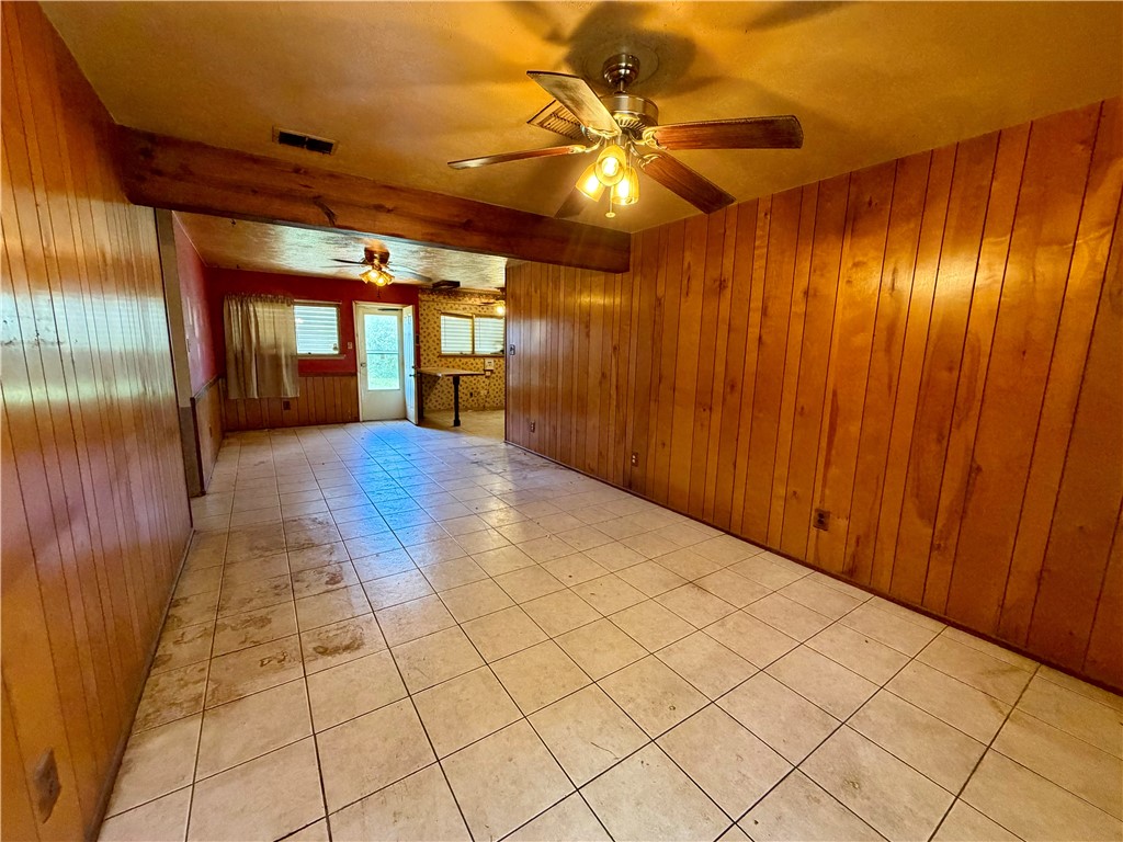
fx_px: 454
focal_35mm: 14
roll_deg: -0.9
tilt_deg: -9.1
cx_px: 562
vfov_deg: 85.7
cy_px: 421
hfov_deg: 102.1
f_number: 2.2
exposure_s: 1/60
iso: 400
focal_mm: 2.22
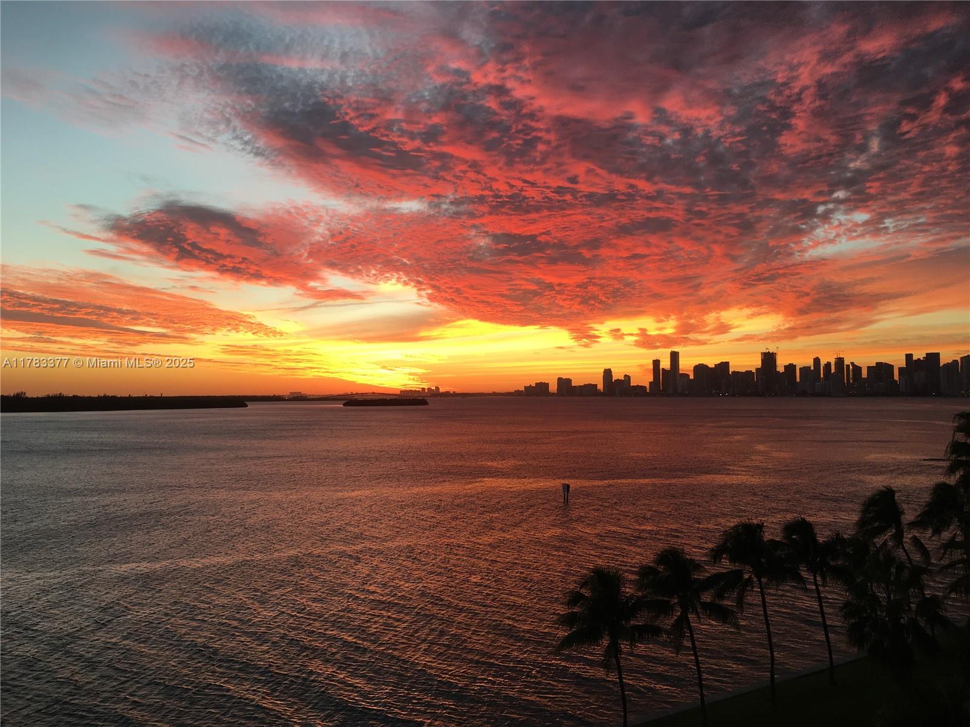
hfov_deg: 61.7
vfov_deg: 48.2
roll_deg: +0.6
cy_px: 364
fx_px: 813
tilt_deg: +2.8
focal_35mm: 29
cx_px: 485
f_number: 2.2
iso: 32
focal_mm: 4.15
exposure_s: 1/60
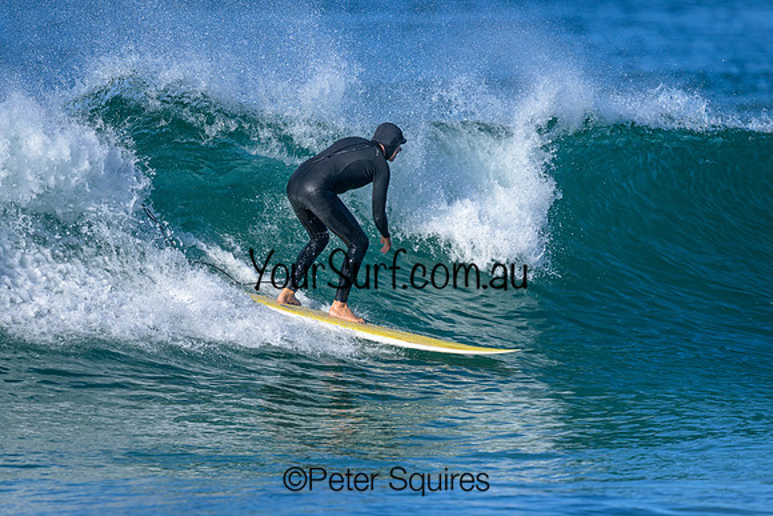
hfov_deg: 2.5
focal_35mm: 818
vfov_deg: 1.7
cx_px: 378
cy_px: 255
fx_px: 17557
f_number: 6.3
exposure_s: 1/2000
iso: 320
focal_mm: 800
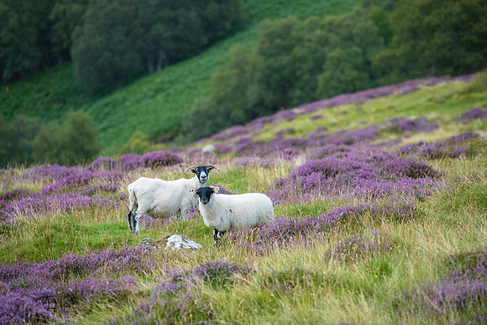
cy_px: 162
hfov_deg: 10.3
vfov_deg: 6.9
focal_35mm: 200
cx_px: 244
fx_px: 2706
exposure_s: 1/320
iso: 400
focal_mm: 200
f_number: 4
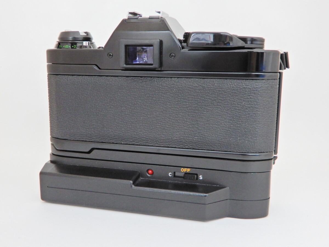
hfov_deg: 49.0
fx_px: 361
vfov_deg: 37.7
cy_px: 124
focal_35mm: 38
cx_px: 164
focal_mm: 6.8
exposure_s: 1/30
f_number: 4
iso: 360
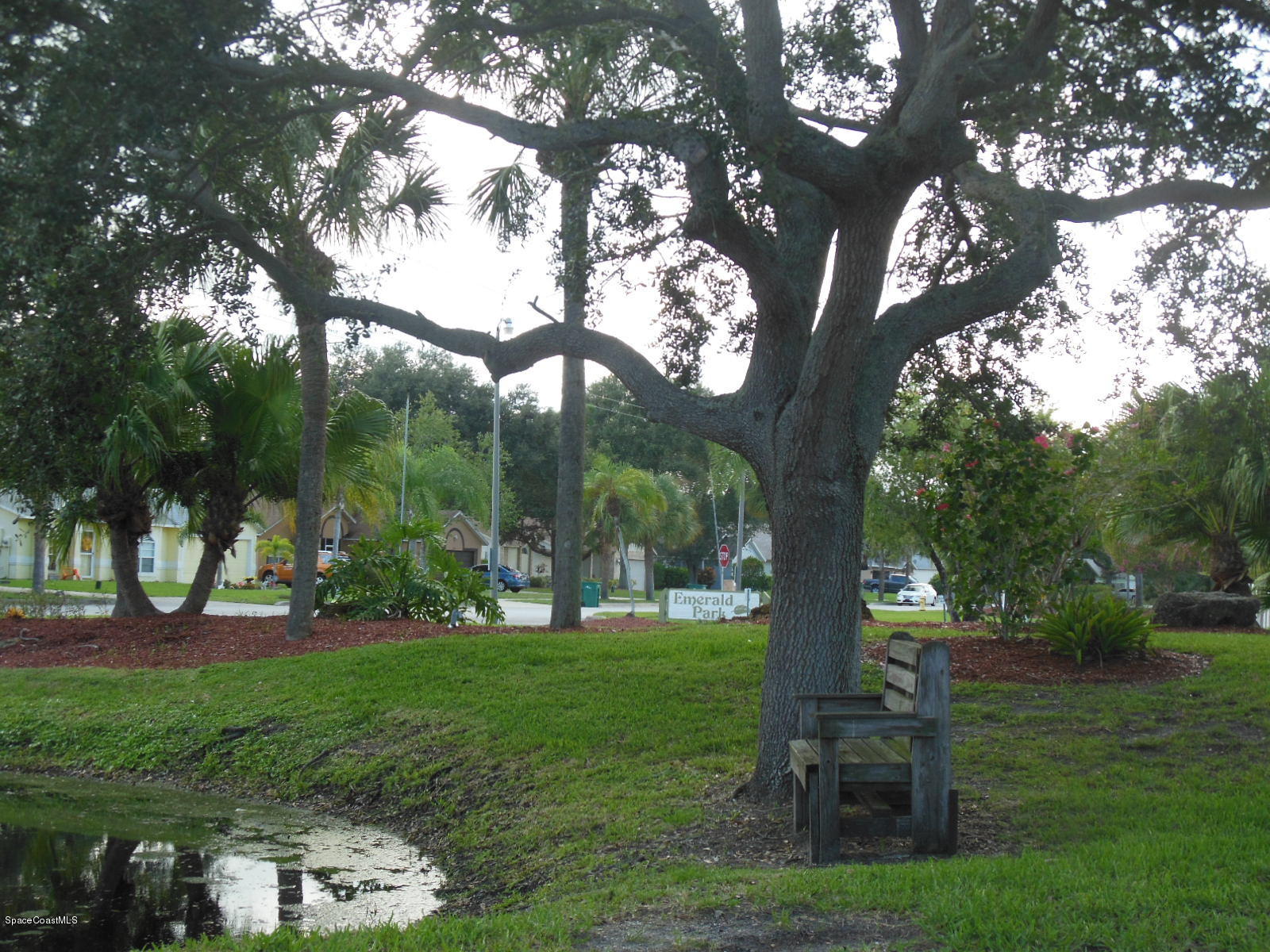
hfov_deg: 38.2
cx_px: 635
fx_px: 1834
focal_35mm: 50
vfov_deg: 29.1
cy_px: 476
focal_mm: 8.9
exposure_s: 1/200
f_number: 4
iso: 125
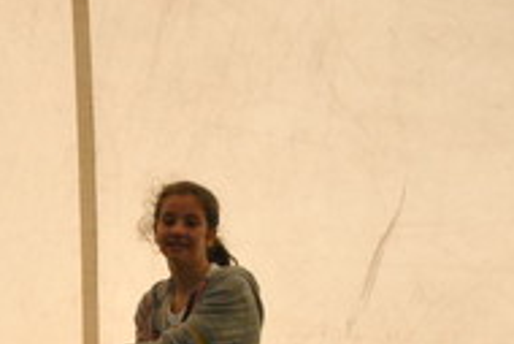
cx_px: -106
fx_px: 3729
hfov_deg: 7.8
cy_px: 433
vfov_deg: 5.2
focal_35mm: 261
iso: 1600
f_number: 6.3
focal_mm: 60
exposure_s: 1/640
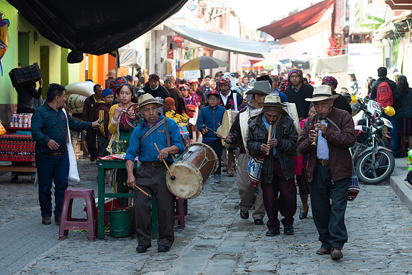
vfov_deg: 12.7
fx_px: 1234
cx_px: 251
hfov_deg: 18.9
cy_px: 147
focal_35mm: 108
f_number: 4
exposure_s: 1/125
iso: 160
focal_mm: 70
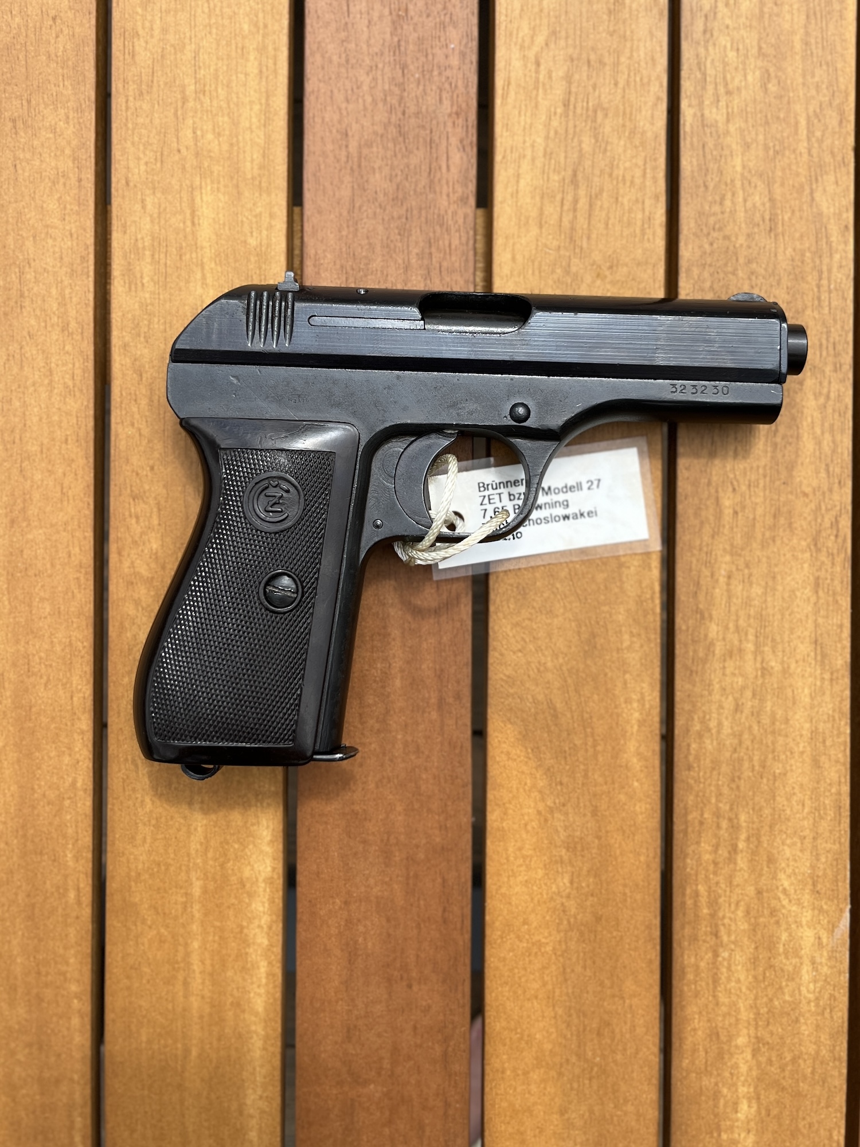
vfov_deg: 67.3
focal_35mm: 26
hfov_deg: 53.1
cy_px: 574
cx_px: 430
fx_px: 861
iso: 50
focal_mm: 5.1
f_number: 1.6
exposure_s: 1/2137
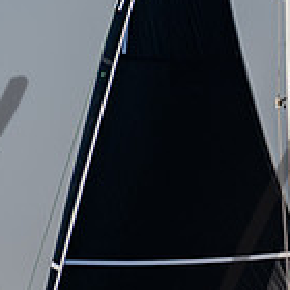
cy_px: 395
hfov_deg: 1.9
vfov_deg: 1.9
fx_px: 8805
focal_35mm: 929
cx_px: 395
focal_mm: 200
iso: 400
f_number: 6.3
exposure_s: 1/800
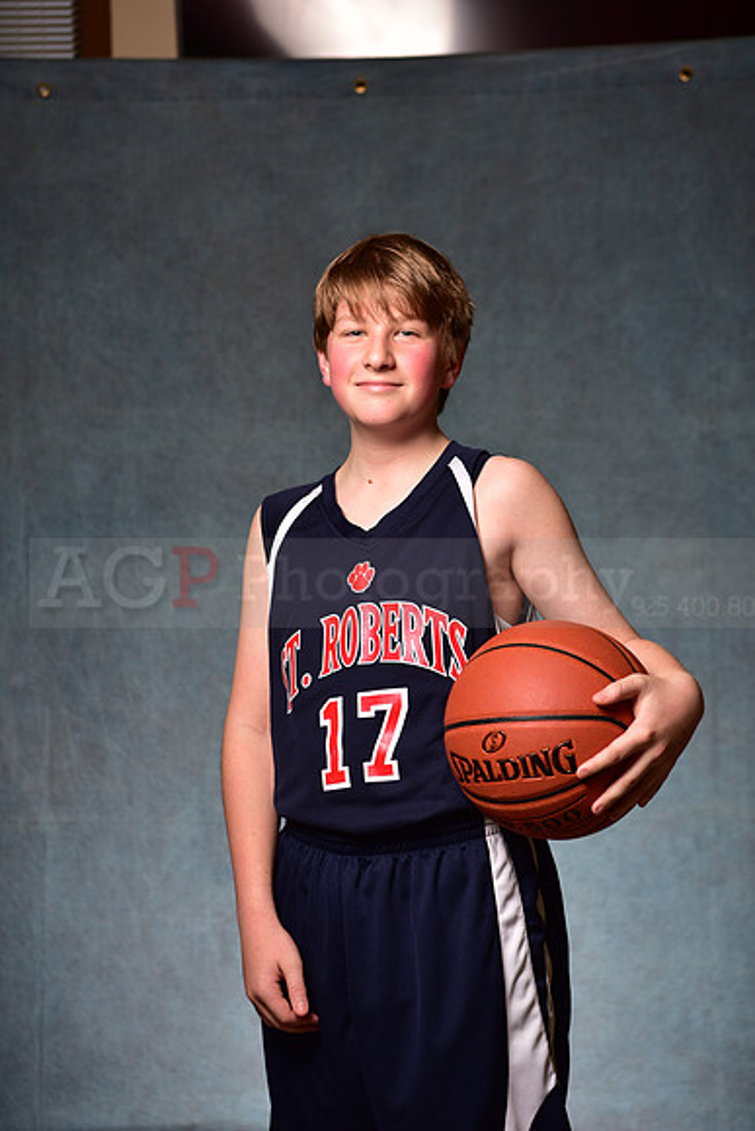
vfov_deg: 28.8
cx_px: 378
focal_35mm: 70
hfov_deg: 19.5
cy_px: 566
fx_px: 2201
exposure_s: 1/200
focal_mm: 70
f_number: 5
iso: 100
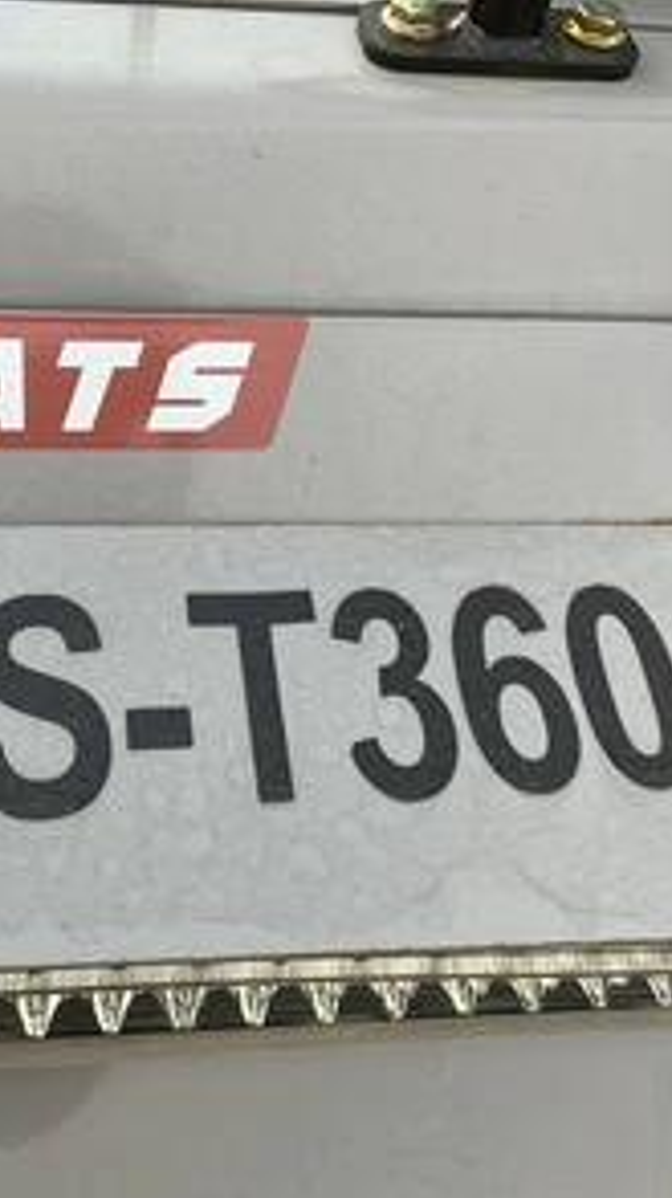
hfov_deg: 27.5
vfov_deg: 47.4
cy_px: 607
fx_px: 1364
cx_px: 224
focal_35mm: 43
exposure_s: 1/122
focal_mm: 3
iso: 25
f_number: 1.8
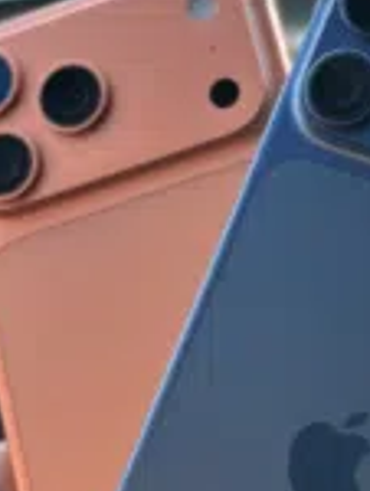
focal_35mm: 128
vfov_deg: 15.4
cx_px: 344
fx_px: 1819
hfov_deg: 11.5
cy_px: 308
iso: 125
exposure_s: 1/121
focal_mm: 6.86
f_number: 1.78
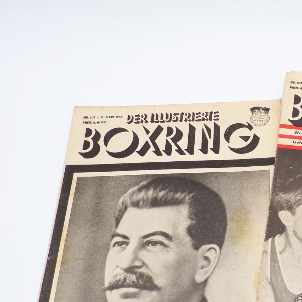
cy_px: 217
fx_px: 454
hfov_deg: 33.5
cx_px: 305
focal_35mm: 46
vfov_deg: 36.2
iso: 80
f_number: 4.4
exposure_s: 1/45
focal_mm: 4.3
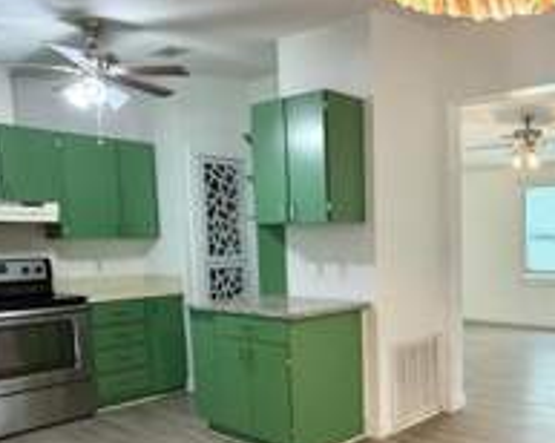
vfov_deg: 42.6
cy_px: 301
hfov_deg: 49.8
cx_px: 443
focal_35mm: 34
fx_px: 558
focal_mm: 2.22
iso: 250
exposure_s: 1/60
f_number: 2.2
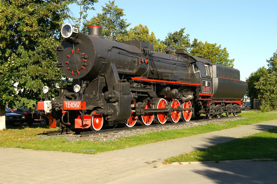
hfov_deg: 37.9
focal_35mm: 52
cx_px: 138
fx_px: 404
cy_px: 92
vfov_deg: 25.7
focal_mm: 35
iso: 200
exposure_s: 1/125
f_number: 14
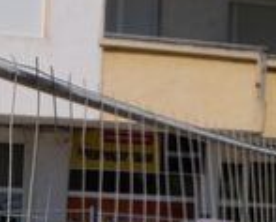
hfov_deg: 8.3
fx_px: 1783
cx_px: -314
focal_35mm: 218
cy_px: 294
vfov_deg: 7.0
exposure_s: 1/450
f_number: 16
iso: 400
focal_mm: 32.5
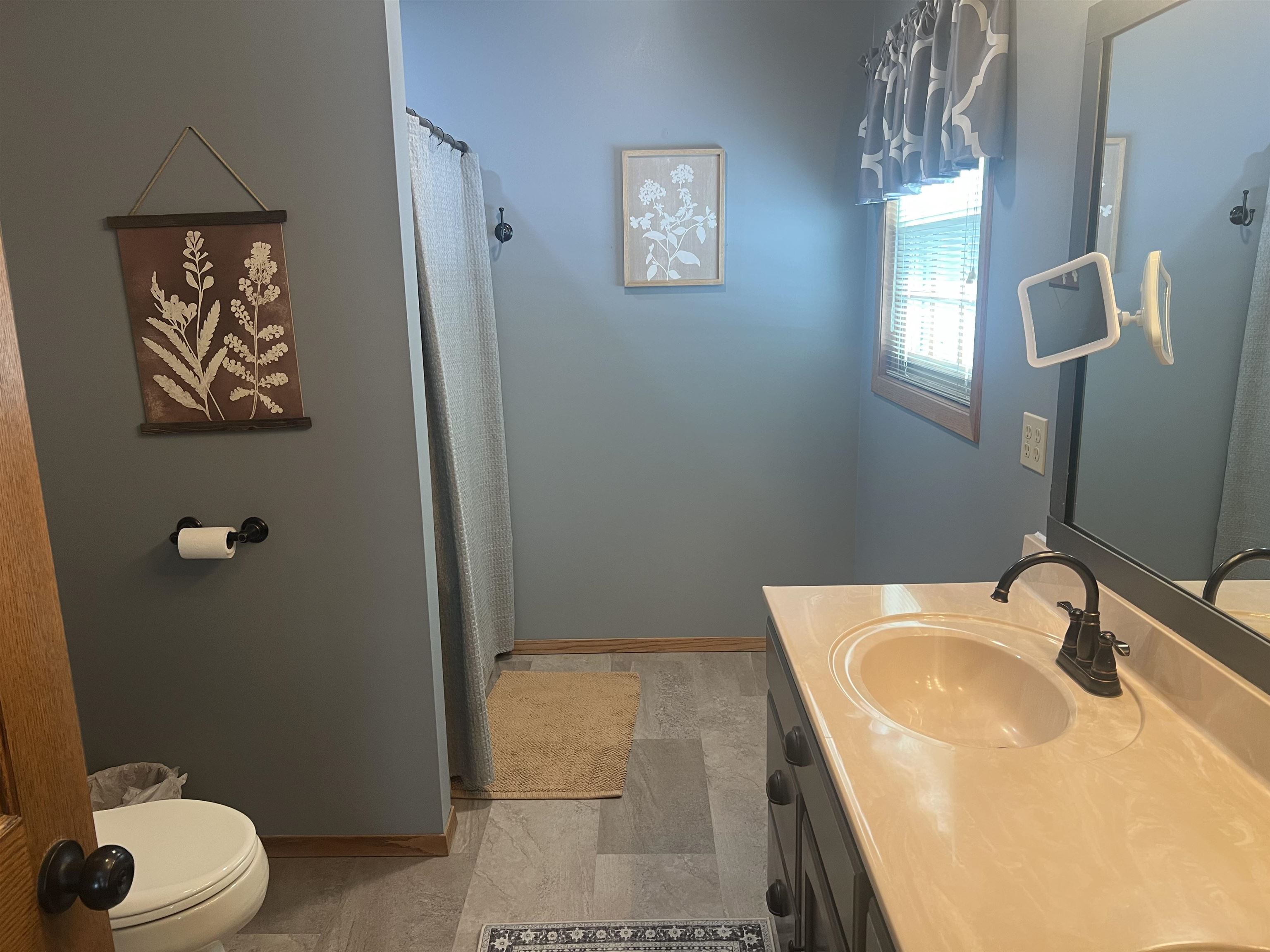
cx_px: 635
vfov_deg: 53.1
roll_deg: +1.1
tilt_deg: -13.0
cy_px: 476
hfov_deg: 67.3
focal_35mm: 26
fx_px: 954
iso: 80
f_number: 1.5
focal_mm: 5.7
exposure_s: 1/60
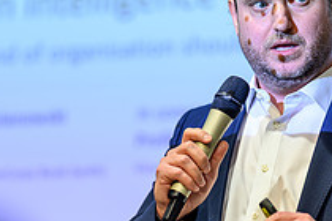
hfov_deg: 5.5
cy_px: 77
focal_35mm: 376
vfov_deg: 3.7
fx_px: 3467
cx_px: 145
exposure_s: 1/100
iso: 64
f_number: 1.8
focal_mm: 135
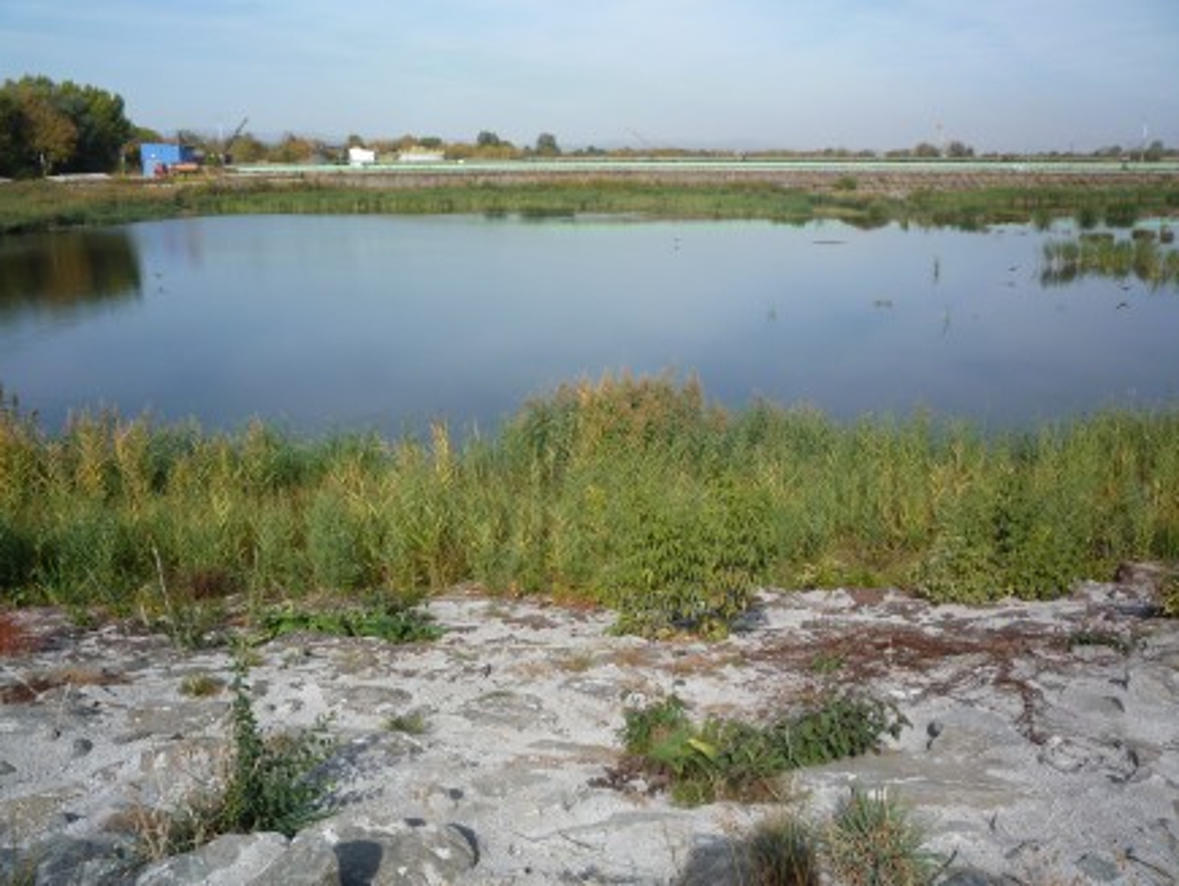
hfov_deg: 58.3
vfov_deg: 45.5
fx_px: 1057
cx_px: 599
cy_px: 434
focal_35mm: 31
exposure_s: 1/500
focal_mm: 5.2
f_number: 5
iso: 100
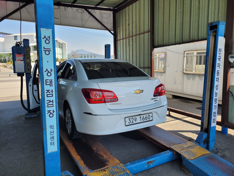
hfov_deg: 67.3
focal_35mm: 26
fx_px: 176
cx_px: 117
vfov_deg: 53.1
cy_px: 88
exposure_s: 1/796
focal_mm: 5.4
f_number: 1.8
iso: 40
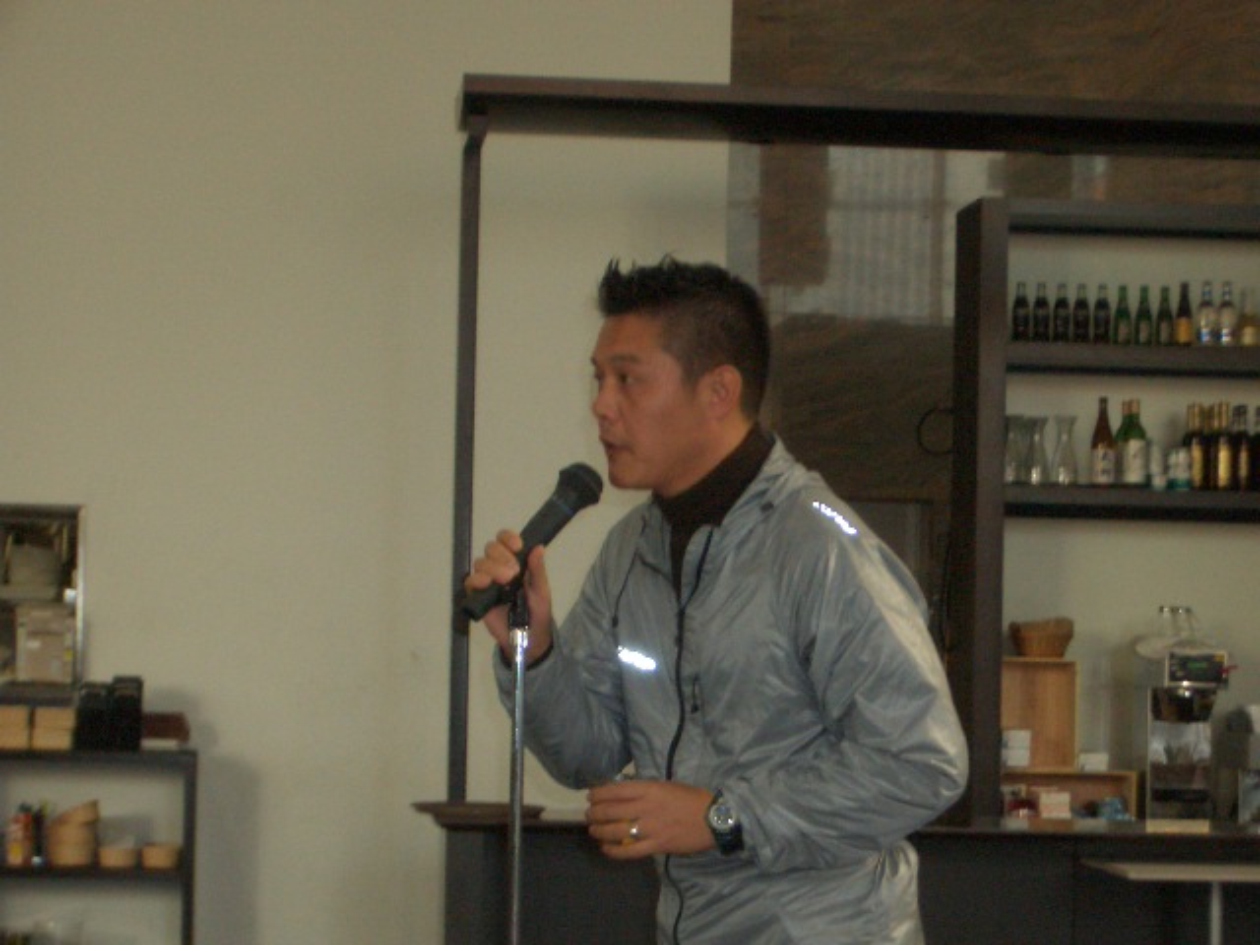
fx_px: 3822
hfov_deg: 18.7
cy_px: 472
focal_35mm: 105
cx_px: 630
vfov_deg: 14.1
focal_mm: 17.4
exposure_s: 1/60
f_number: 4.8
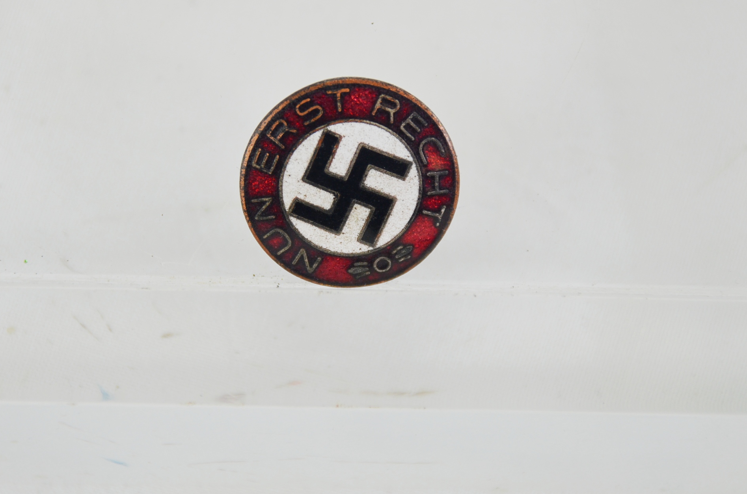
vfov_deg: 5.8
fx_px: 4845
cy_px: 214
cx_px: 348
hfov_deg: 8.8
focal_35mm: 234
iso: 500
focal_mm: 120
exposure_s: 1/250
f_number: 5.6
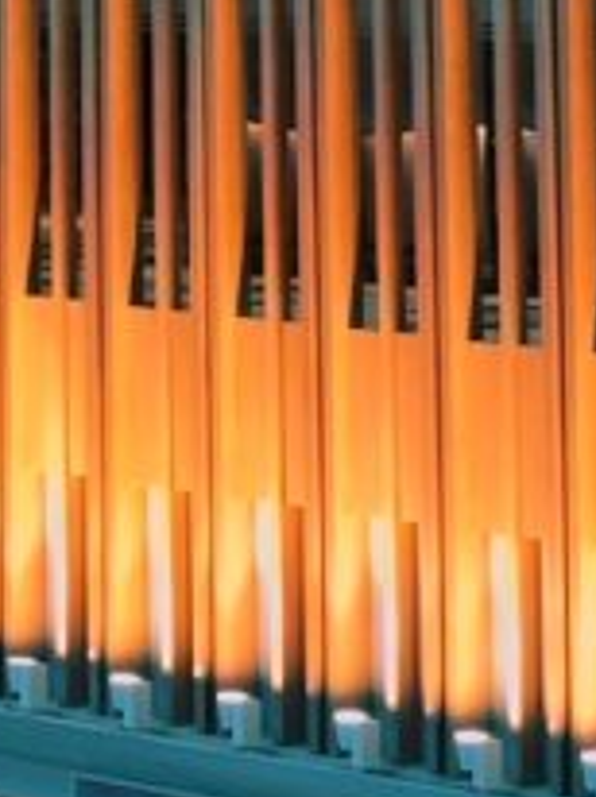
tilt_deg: +8.4
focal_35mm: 236
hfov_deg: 6.2
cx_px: -441
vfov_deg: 8.0
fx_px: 5429
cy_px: -768
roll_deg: -0.8
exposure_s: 1/41
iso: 100
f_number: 2.4
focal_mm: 6
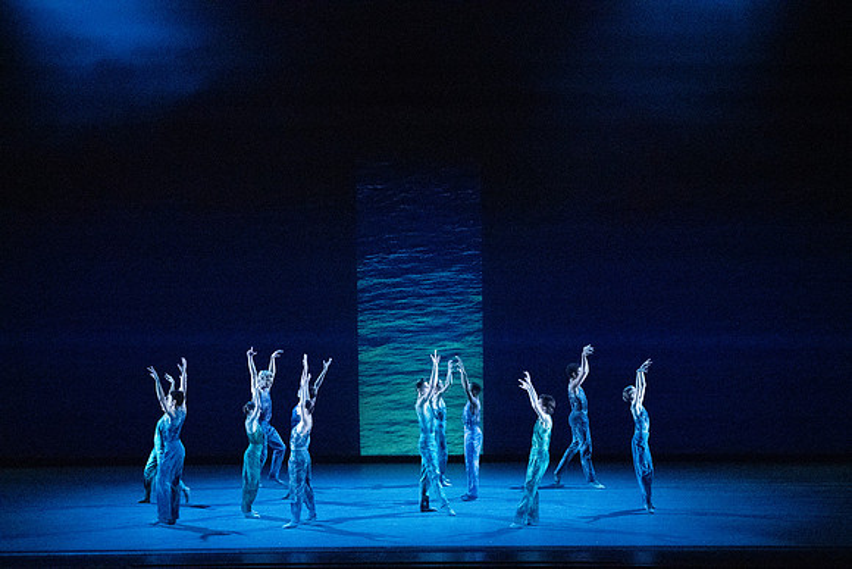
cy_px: 284
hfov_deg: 15.8
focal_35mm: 130
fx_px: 3077
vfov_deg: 10.6
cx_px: 426
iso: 25600
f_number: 5.6
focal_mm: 130
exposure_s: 1/400
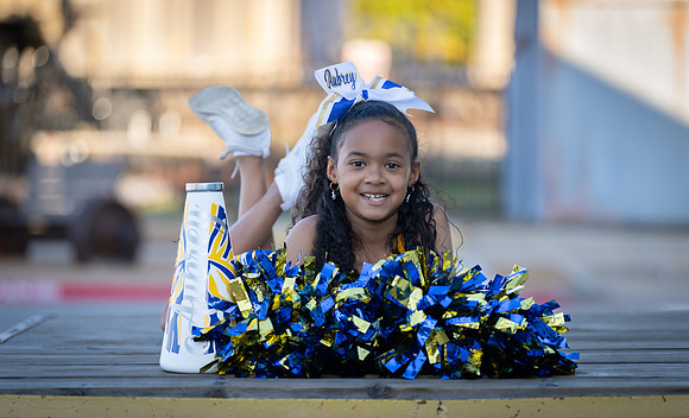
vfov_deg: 8.6
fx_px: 2772
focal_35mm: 149
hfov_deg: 14.2
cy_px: 239
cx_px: 353
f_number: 2.8
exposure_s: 1/320
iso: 100
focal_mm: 135
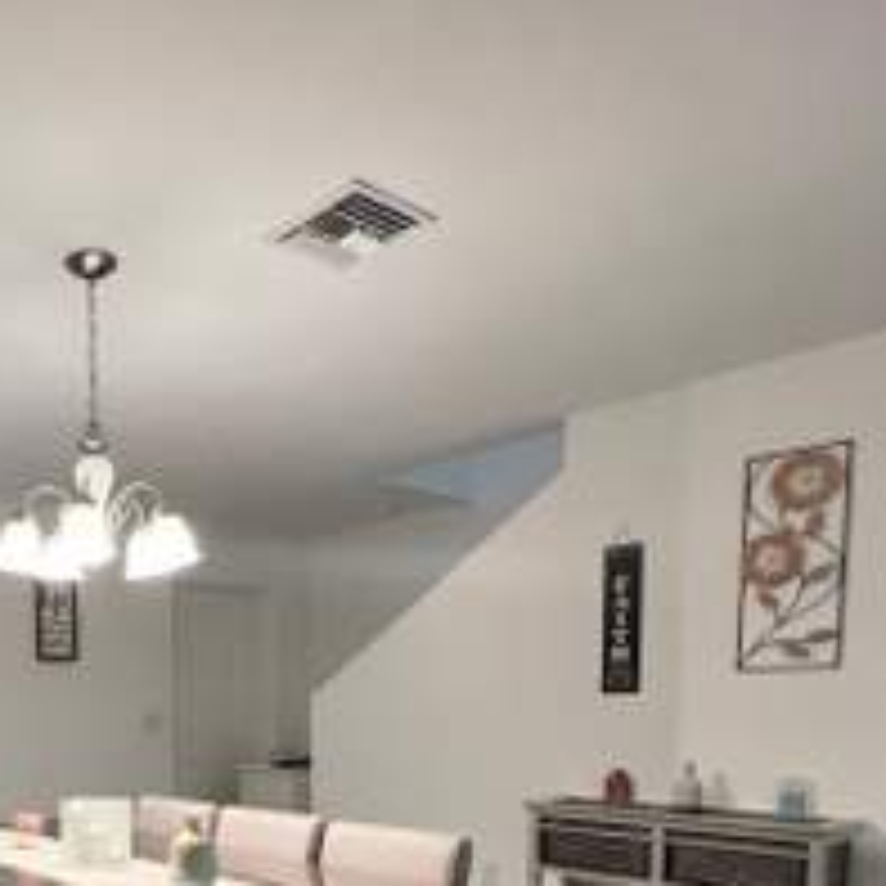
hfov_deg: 52.0
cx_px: 126
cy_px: 769
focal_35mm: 28
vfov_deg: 51.7
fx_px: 811
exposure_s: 1/60
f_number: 1.8
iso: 200
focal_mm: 1.57
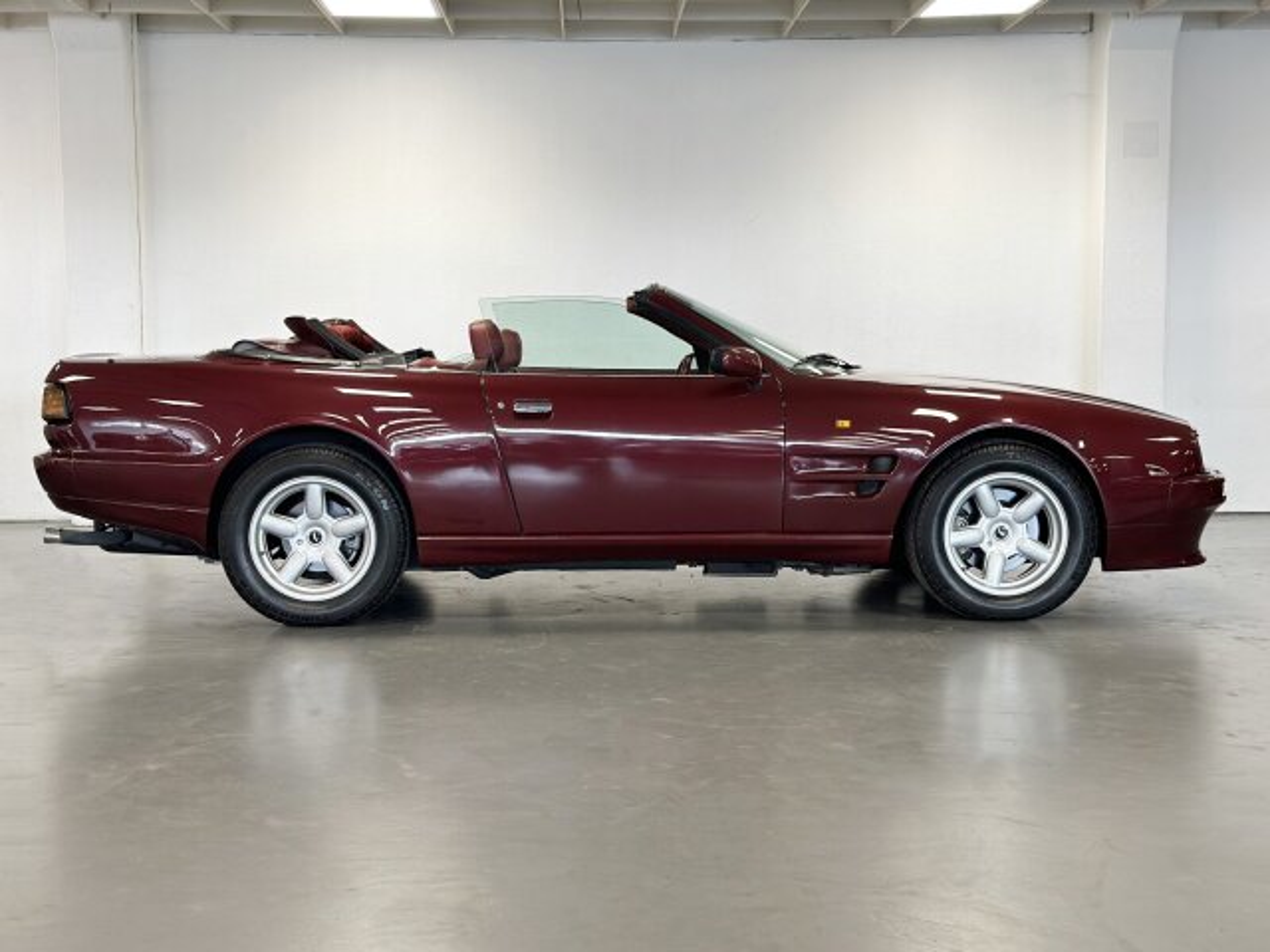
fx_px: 1761
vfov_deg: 30.3
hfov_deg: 39.7
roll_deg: +0.9
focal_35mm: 48
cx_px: 635
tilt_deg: -4.8
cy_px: 476
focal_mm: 6.86
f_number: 1.78
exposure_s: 1/89
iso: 125
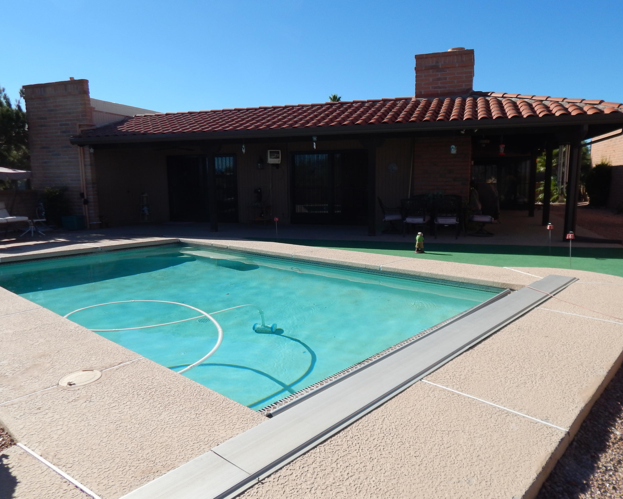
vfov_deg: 54.9
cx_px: 316
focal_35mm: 26
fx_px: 479
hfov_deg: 66.0
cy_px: 255
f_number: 6
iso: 125
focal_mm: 4
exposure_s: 1/500
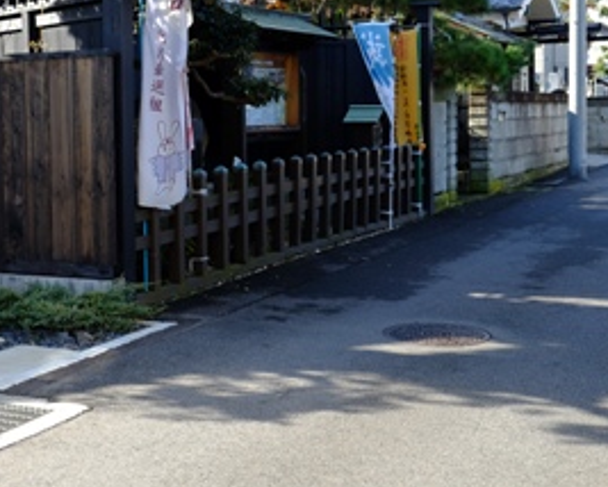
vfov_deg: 24.1
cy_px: 167
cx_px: 216
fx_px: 1134
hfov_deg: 29.8
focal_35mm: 63
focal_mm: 26.5
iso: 200
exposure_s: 1/420
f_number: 3.2
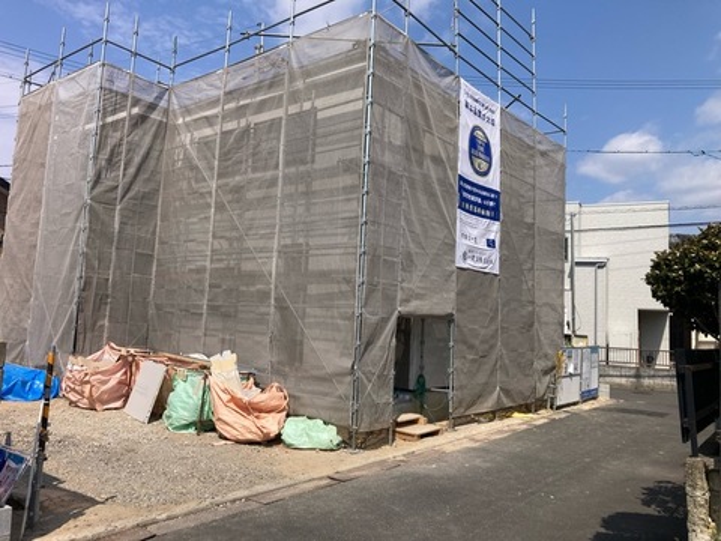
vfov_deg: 49.7
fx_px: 583
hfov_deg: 63.4
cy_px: 270
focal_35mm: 28
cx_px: 360
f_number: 1.8
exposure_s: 1/3003
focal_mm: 3.99
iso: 20
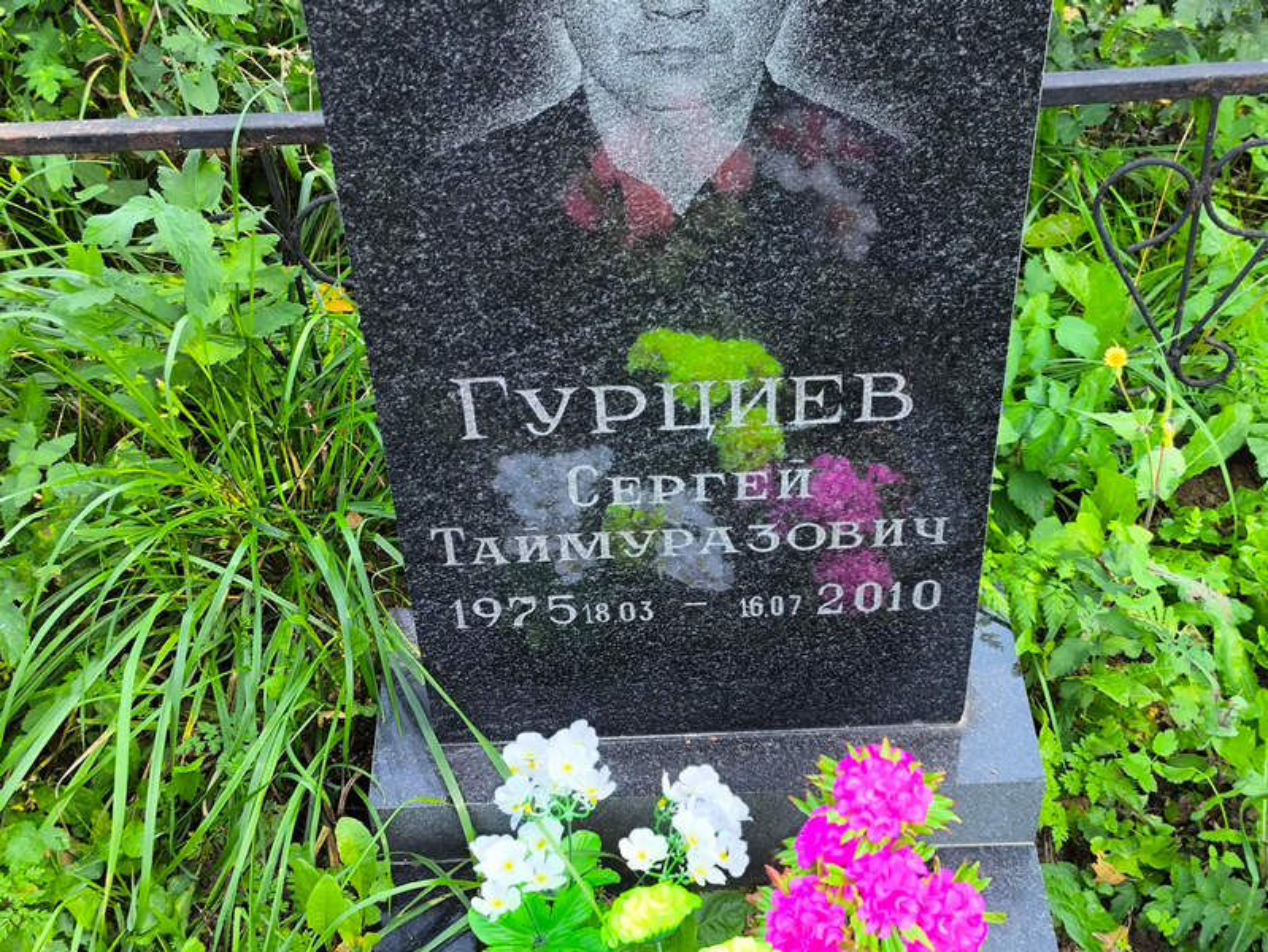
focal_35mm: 50
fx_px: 1832
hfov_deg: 38.2
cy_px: 476
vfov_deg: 29.1
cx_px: 634
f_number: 1.7
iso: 64
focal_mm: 4.71
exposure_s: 1/100
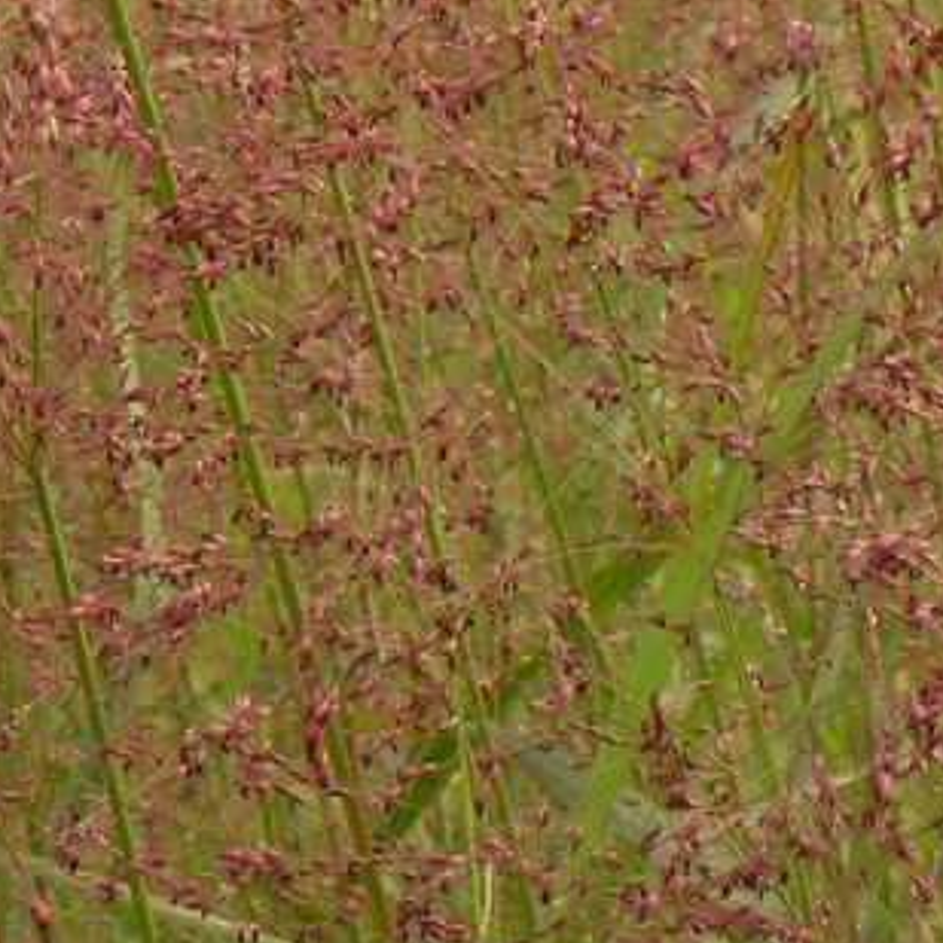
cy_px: 241
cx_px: 67
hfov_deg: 6.5
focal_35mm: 268
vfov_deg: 6.5
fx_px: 8260
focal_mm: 20.8
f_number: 4.5
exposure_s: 1/320
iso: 160
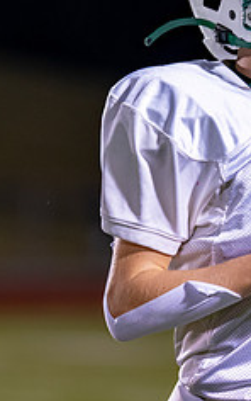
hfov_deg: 2.6
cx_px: 188
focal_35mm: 504
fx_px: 5503
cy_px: 181
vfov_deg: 4.2
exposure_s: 1/500
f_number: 1.8
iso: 500
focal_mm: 135
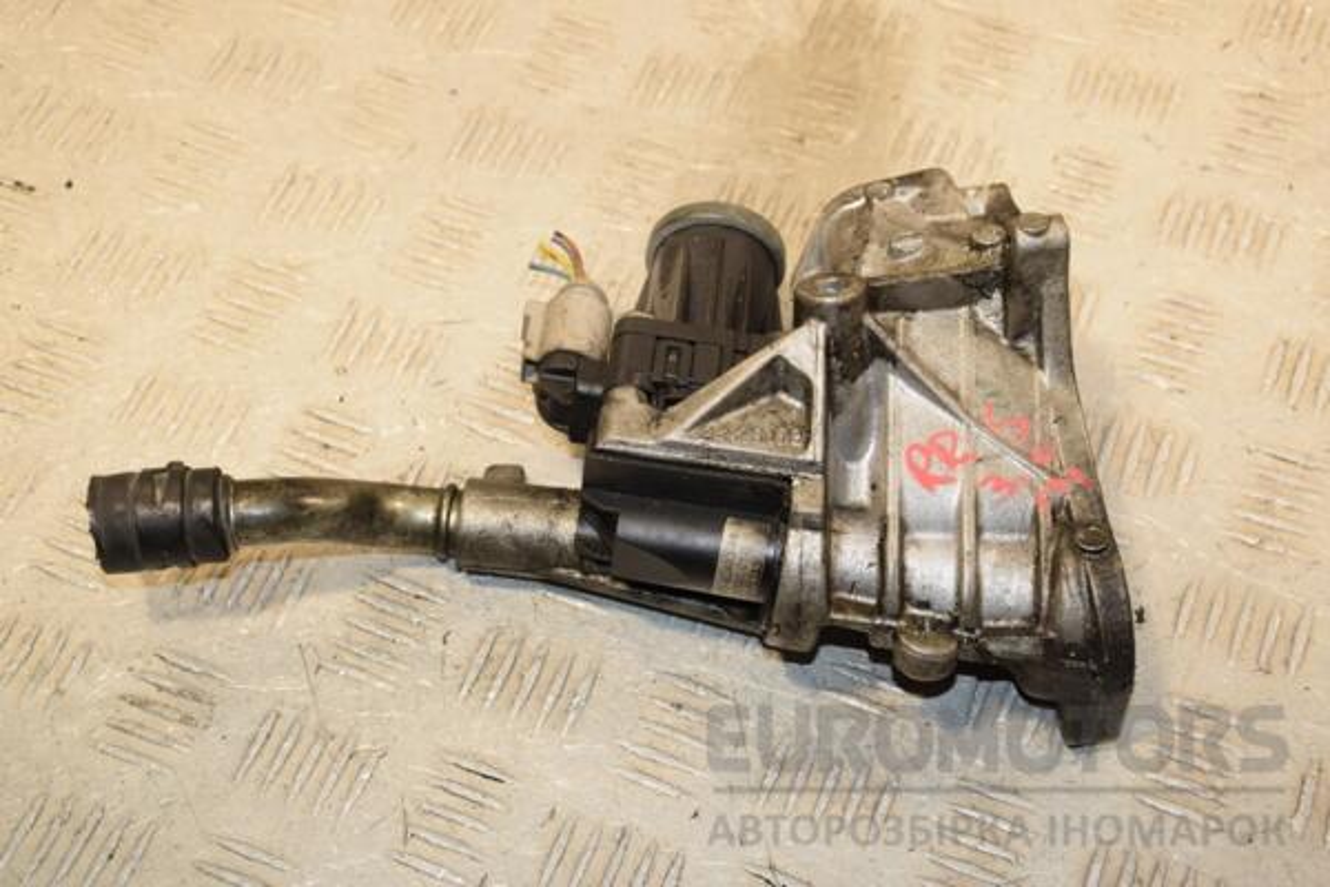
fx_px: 2327
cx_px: 665
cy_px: 444
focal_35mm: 63
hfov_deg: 31.9
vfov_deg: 21.6
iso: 800
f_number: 7.1
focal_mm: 42
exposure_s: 1/200
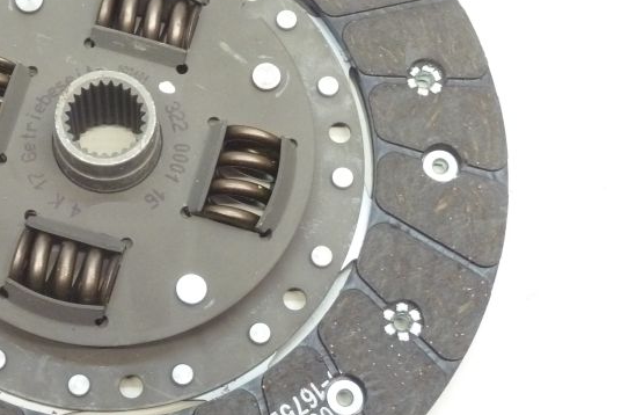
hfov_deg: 26.2
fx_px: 1312
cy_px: 184
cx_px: 130
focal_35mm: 76
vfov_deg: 18.0
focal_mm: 6.9
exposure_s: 1/10
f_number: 3.7
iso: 400
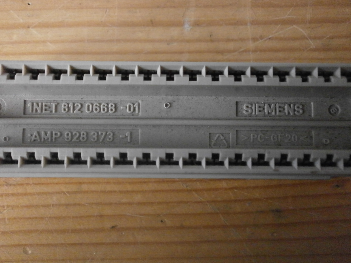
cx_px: 176
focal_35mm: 32
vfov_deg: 44.2
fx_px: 324
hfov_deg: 56.8
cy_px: 132
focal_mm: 5.8
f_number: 3.1
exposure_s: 1/160
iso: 800
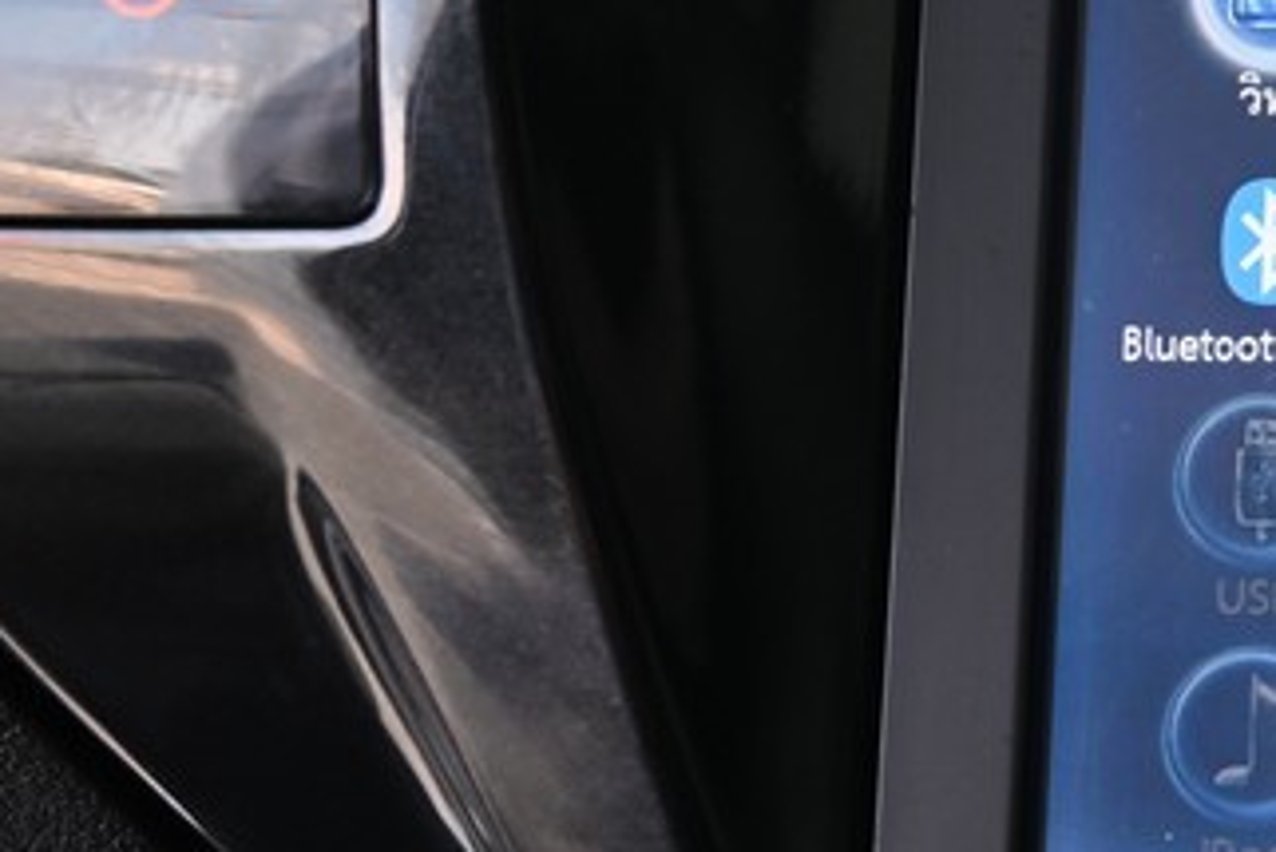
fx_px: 3571
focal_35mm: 101
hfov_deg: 17.5
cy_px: 408
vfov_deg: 13.6
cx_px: 2084
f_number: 5.6
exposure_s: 1/90
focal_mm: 29.5
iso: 400
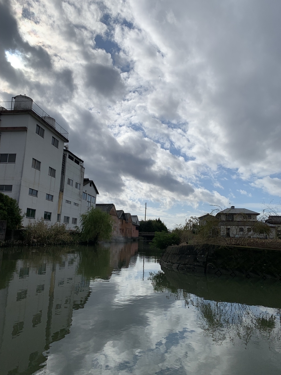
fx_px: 281
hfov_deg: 53.1
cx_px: 140
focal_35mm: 26
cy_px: 188
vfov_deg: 67.3
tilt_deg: +10.6
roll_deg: -1.2
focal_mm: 4.25
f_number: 1.8
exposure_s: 1/8000
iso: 25
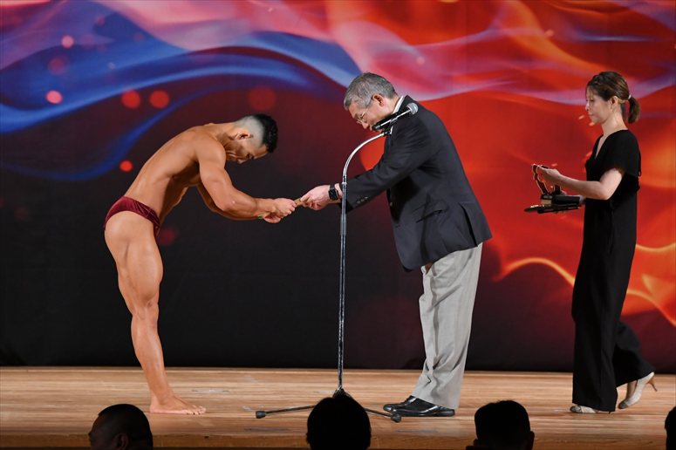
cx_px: 338
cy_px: 225
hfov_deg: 8.6
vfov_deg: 5.7
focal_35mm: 240
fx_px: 4505
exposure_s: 1/400
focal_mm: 160
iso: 3200
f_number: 5.6
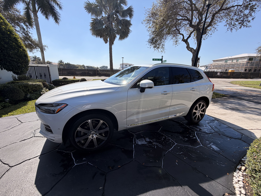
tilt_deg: -19.6
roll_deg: -2.7
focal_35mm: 14
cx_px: 130
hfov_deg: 102.1
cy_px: 98
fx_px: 106
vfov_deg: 85.7
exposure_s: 1/770
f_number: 2.2
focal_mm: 2.22
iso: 20
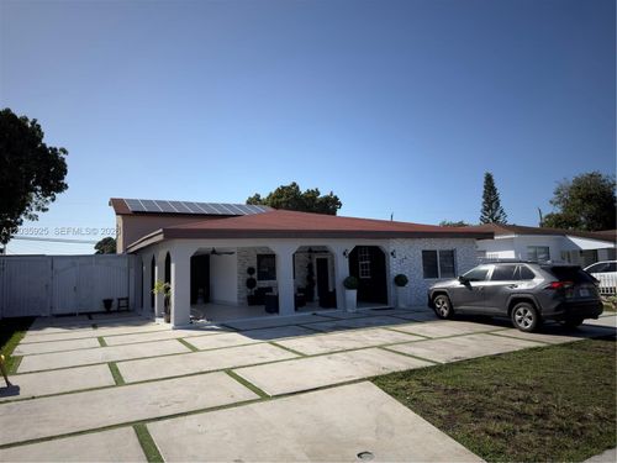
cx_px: 308
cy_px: 232
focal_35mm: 24
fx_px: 428
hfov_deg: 71.6
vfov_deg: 56.8
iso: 80
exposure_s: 1/7752
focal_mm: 6.76
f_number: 1.78
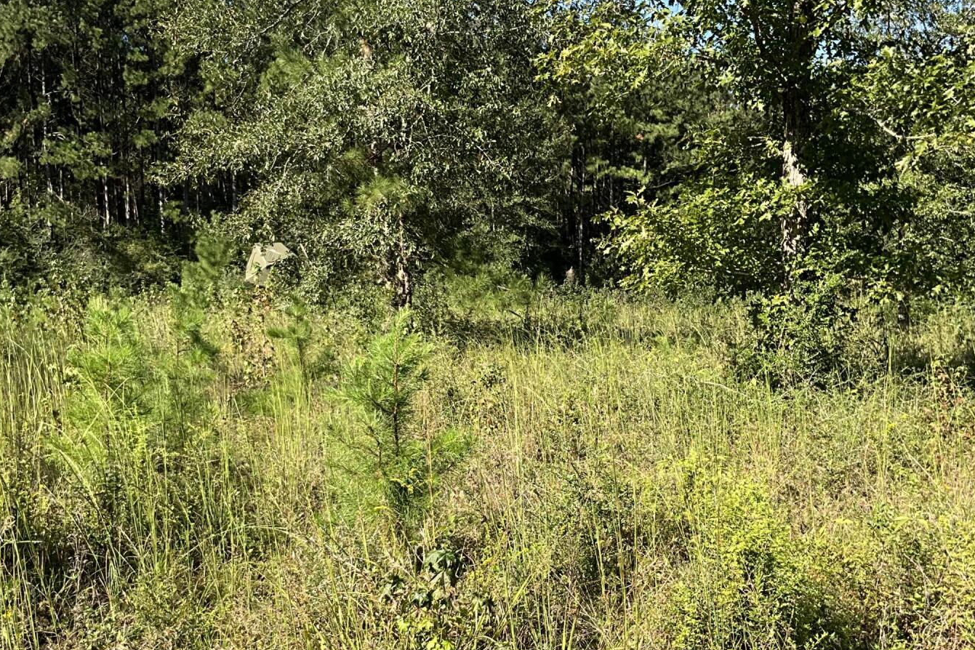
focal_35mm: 45
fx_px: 1219
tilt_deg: -5.7
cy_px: 418
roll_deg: +0.6
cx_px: 503
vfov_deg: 29.7
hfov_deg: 43.6
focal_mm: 3
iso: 25
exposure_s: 1/978
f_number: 1.8
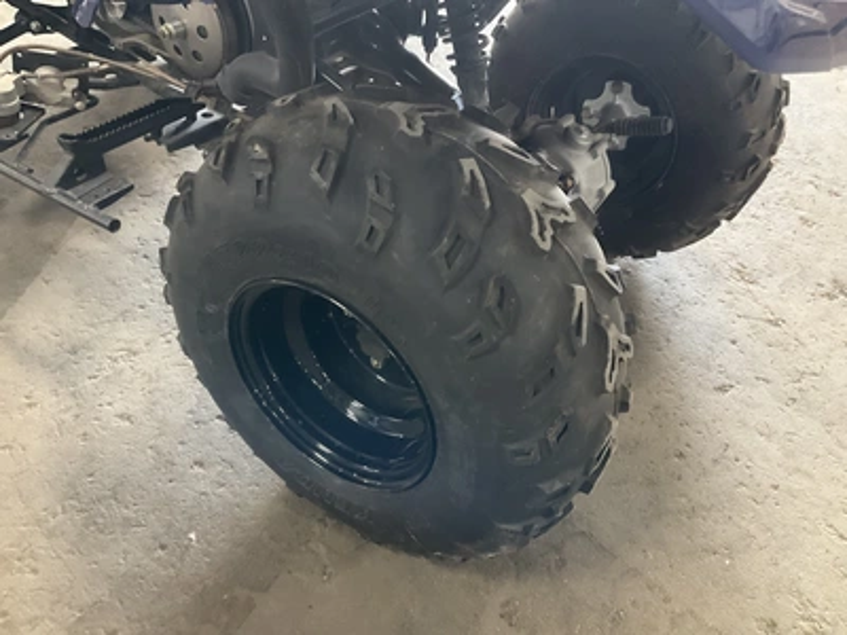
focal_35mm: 29
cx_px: 424
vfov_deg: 48.2
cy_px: 318
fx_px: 710
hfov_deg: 61.7
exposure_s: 1/30
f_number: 1.8
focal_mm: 3
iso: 250
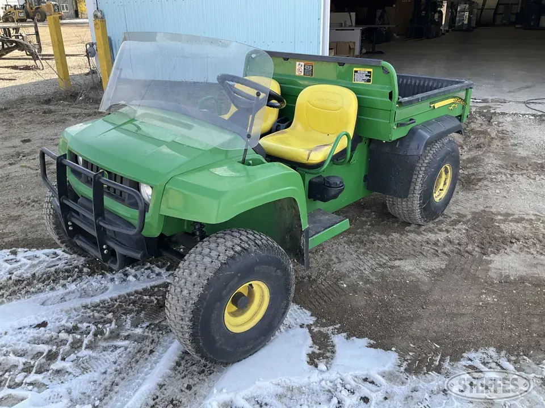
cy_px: 204
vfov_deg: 48.2
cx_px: 272
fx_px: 457
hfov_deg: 61.7
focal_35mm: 29
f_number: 1.8
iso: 25
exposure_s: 1/320
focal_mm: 3
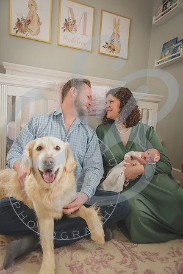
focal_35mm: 24
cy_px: 137
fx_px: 183
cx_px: 92
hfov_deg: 53.1
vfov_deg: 73.7
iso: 1600
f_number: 2.8
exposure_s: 1/125
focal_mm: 24
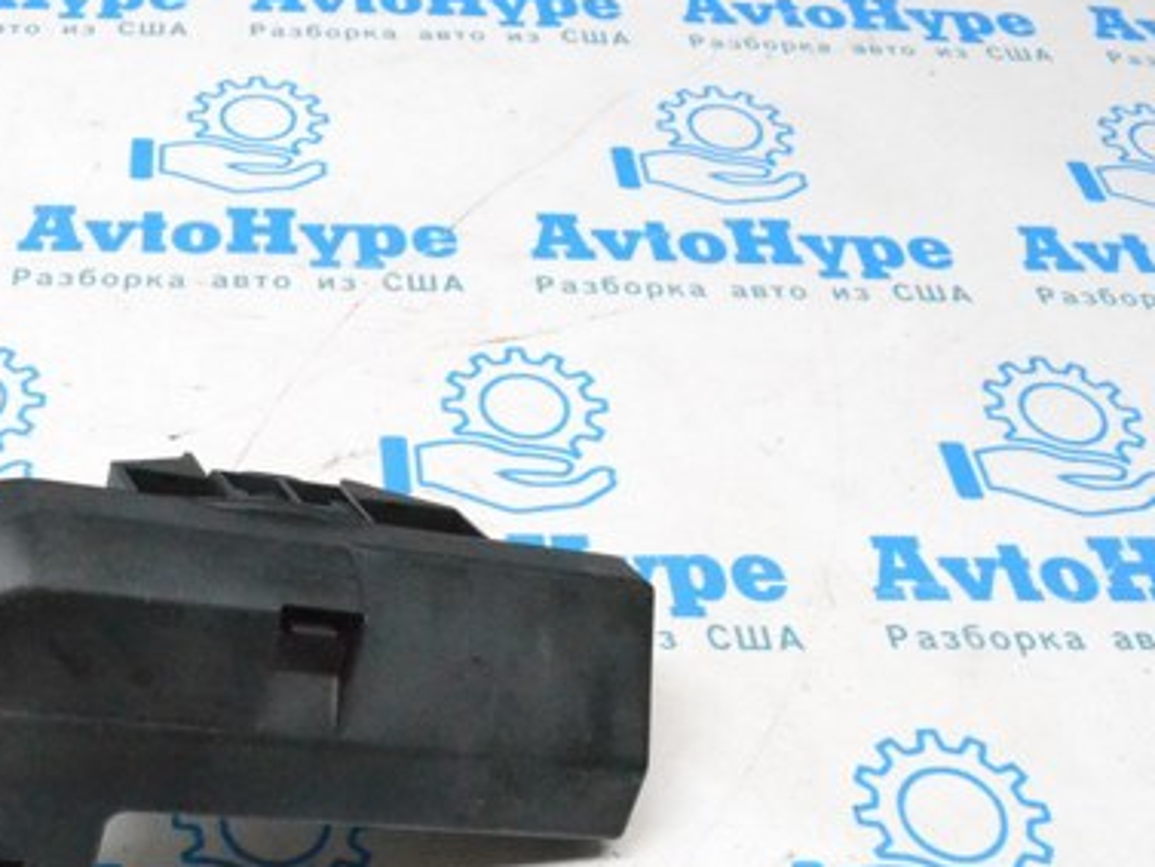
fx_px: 1469
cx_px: 224
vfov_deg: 32.4
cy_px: 619
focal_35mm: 44
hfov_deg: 41.0
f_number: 13
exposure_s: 1/100
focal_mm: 18
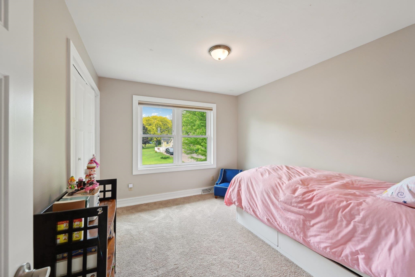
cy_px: 138
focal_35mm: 14
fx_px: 161
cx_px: 208
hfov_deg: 104.3
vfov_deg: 81.2
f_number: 8
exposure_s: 1/40
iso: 400
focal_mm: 14
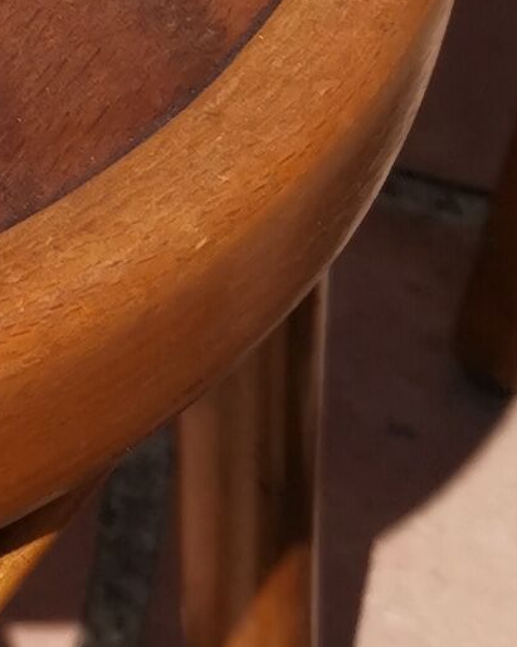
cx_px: -790
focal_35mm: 187
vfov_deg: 9.8
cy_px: -491
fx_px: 3578
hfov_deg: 7.6
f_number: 1.8
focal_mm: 5.58
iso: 50
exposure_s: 1/2137
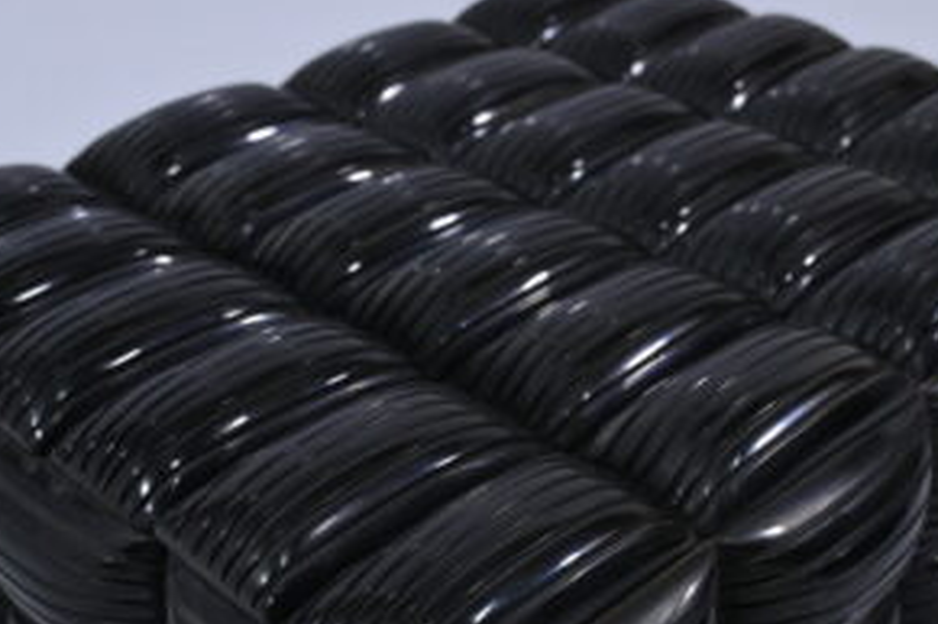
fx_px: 1562
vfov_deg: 22.4
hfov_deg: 33.4
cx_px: 505
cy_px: 477
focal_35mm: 60
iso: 500
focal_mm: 29
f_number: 7.1
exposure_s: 1/125
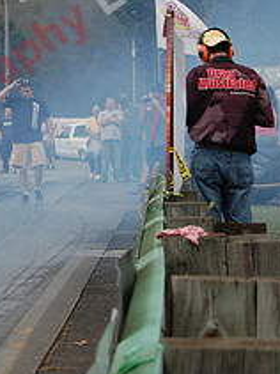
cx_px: -133
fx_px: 2357
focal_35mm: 218
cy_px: 170
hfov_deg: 6.7
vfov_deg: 9.1
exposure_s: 1/800
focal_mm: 55
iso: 400
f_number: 5.6
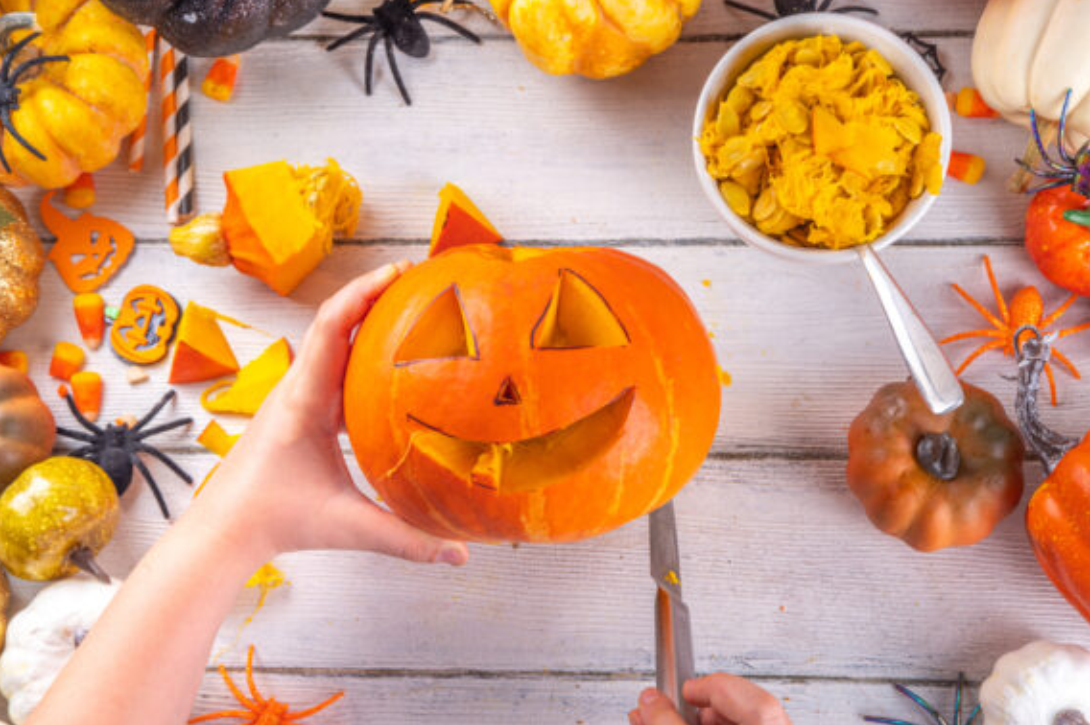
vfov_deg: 19.7
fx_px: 2088
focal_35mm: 69
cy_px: 361
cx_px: 543
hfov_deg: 29.3
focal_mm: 68
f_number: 14
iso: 100
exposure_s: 1/125
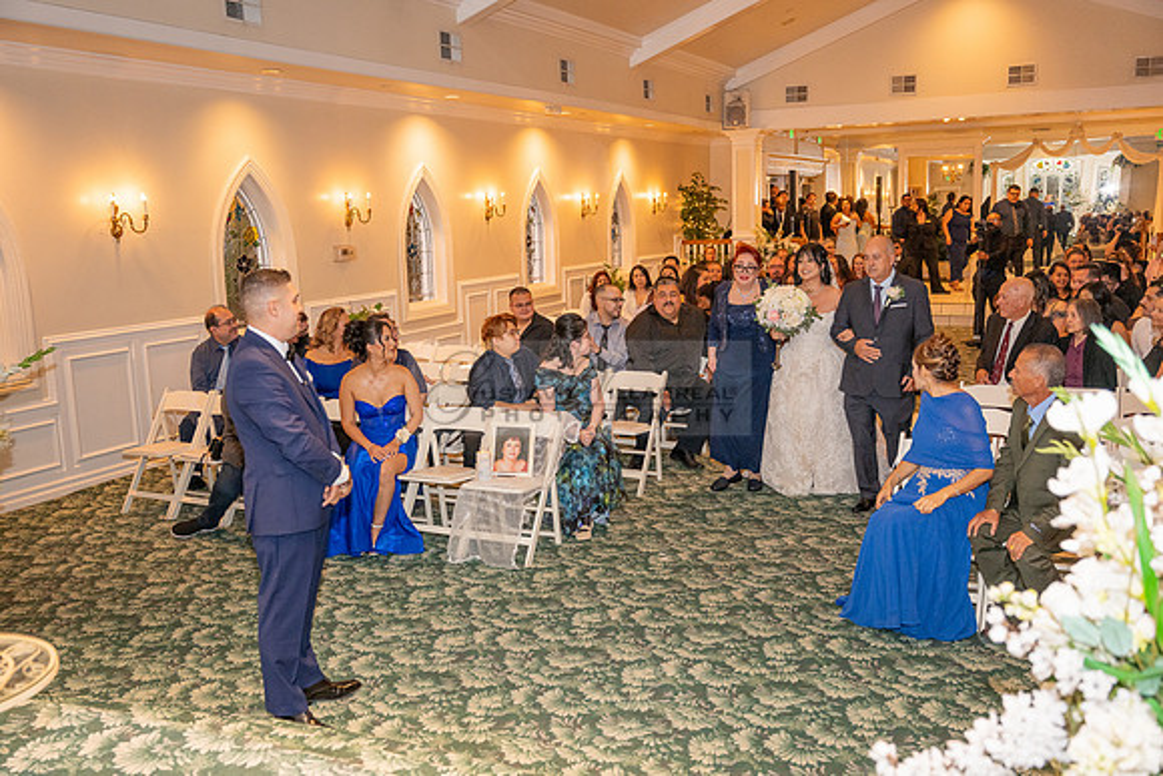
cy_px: 388
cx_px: 582
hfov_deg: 56.5
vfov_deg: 39.4
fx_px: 1082
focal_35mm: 34
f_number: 3.5
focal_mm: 33.5
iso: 1600
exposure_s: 1/125
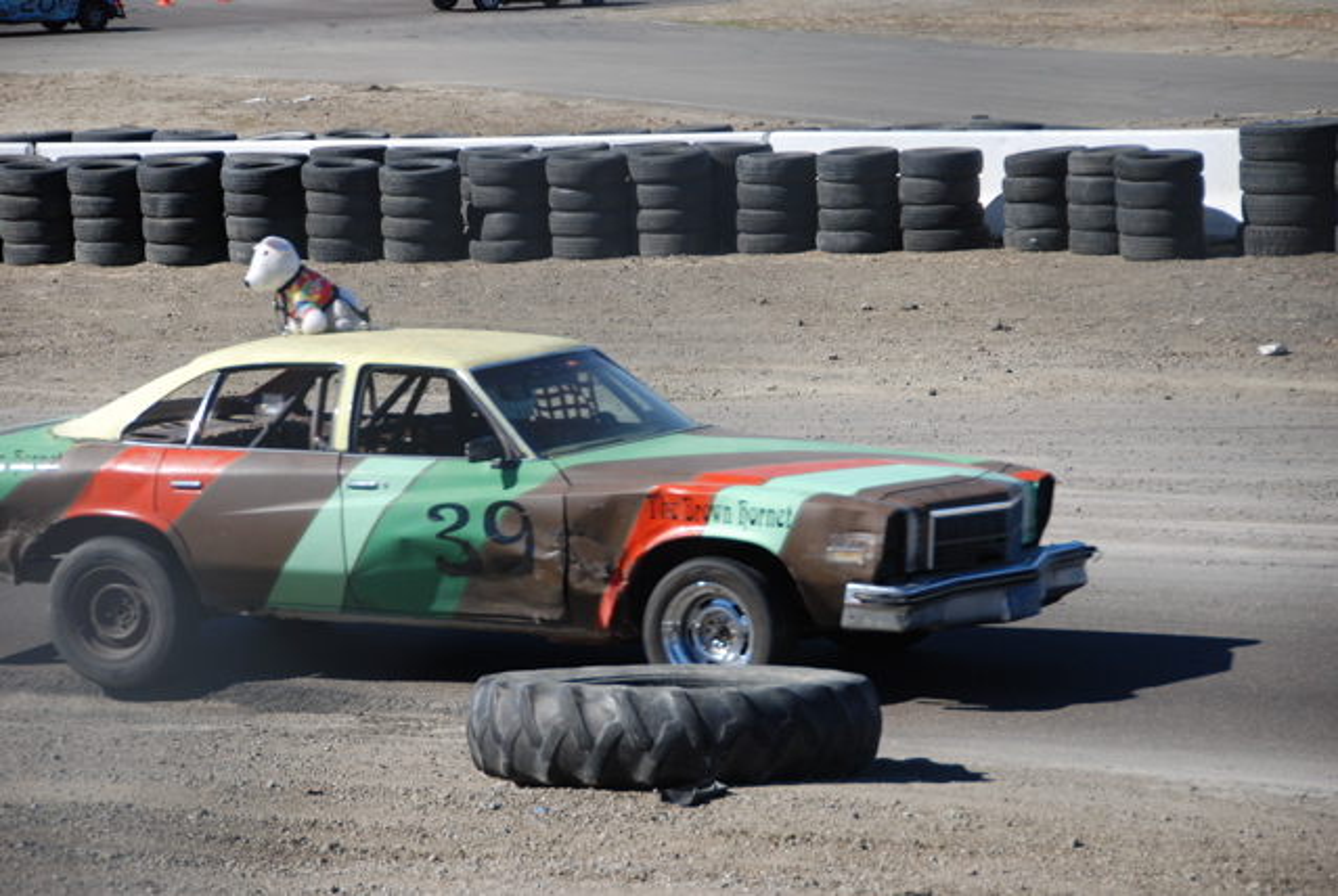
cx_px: 669
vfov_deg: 8.7
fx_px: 5862
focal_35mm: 158
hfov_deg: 13.0
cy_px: 448
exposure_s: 1/500
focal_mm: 105
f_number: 5.6
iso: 125
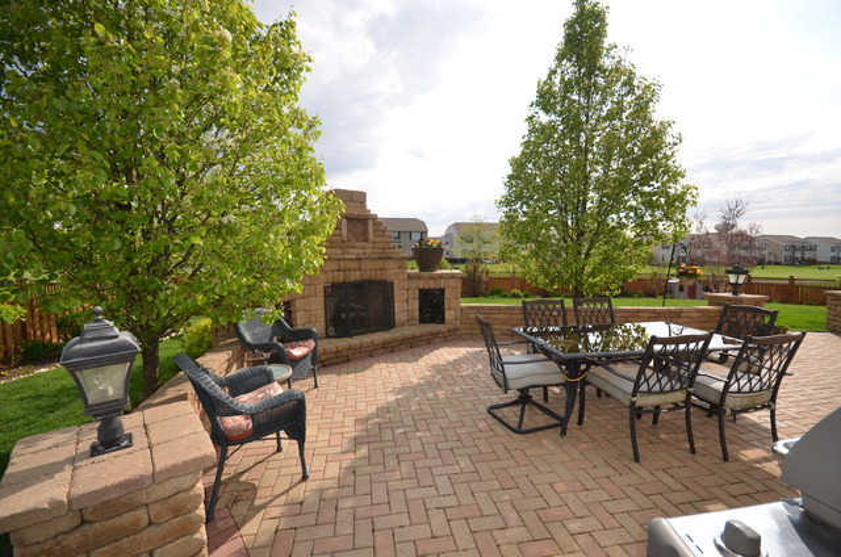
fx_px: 350
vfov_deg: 77.1
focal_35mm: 15
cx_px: 420
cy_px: 278
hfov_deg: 100.5
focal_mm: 10
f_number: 8
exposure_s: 1/250
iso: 100
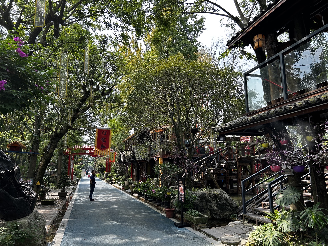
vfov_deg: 53.1
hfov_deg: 67.3
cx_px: 164
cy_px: 123
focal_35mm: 26
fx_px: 246
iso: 50
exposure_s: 1/769
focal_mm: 5.7
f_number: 1.5
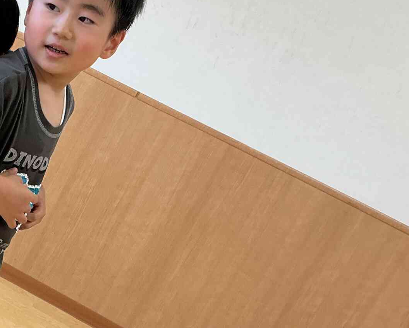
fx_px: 811
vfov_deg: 22.8
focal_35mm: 67
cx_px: -6
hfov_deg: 26.7
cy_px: 192
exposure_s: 1/120
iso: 64
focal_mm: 3
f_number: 1.8
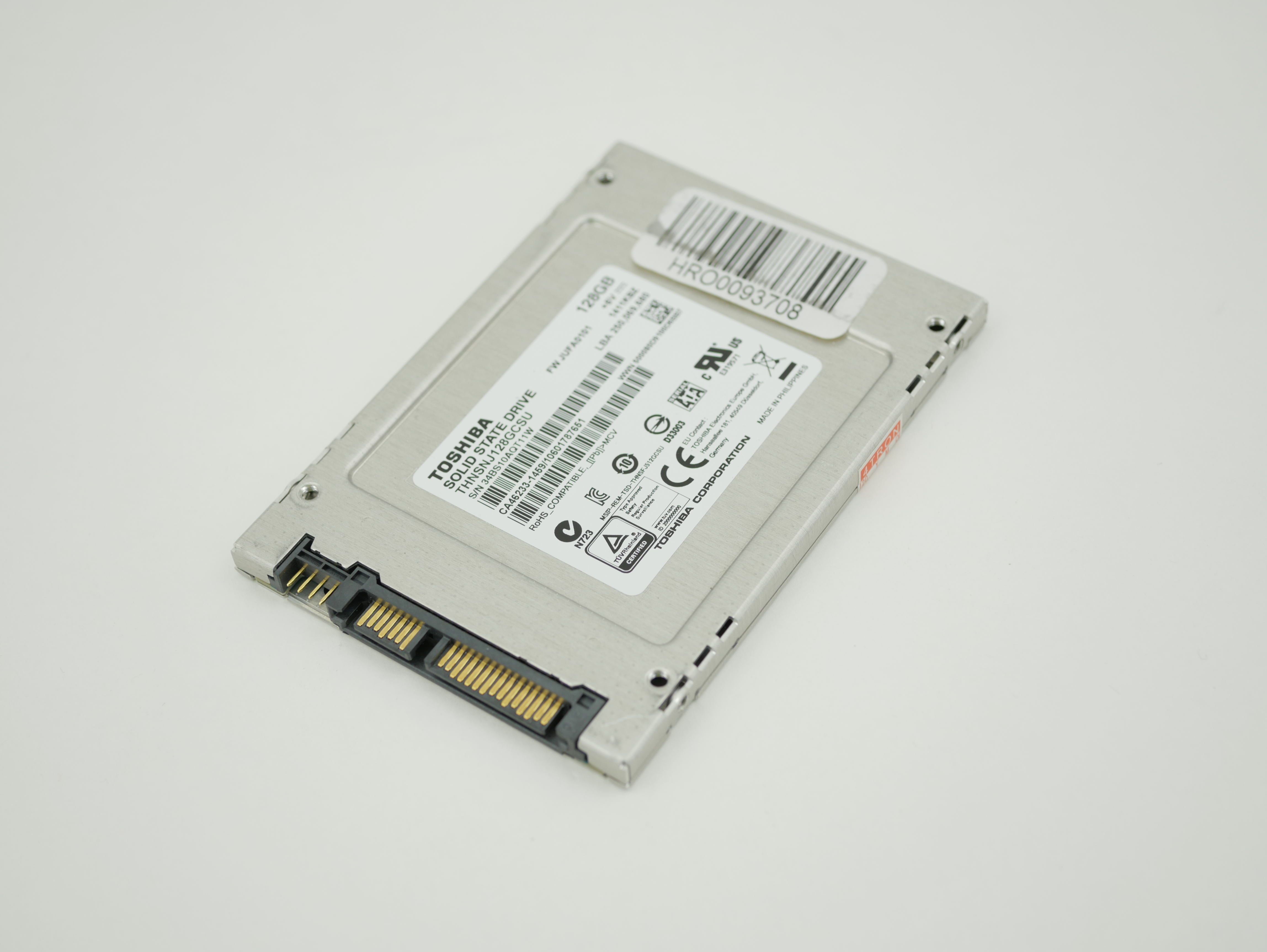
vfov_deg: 24.4
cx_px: 634
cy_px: 476
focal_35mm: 60
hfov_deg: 32.2
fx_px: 2197
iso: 200
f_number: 3.5
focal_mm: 30
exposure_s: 1/125
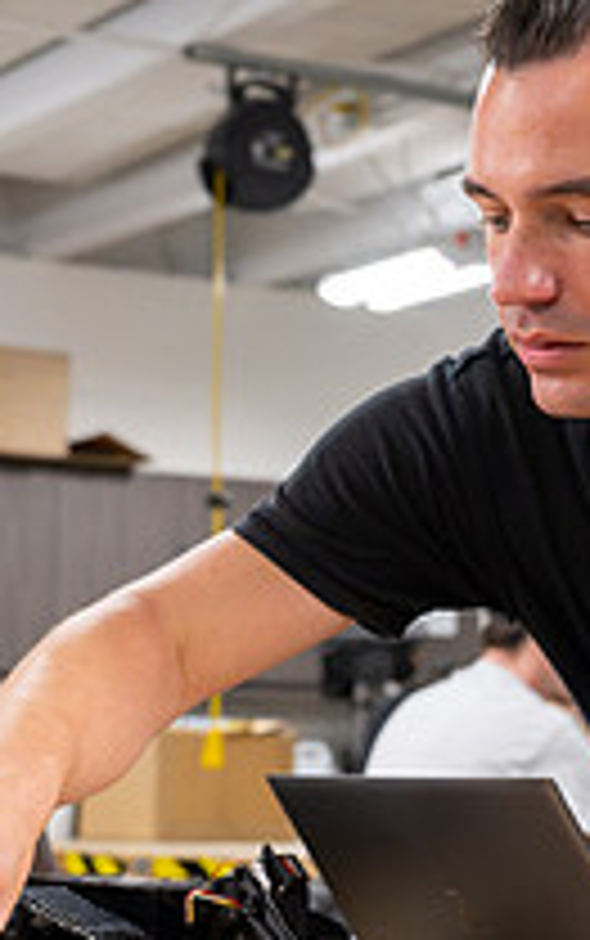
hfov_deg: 13.0
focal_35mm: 100
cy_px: 578
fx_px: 2567
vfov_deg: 20.7
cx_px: 62
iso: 2500
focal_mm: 33
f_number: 4
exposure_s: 1/250
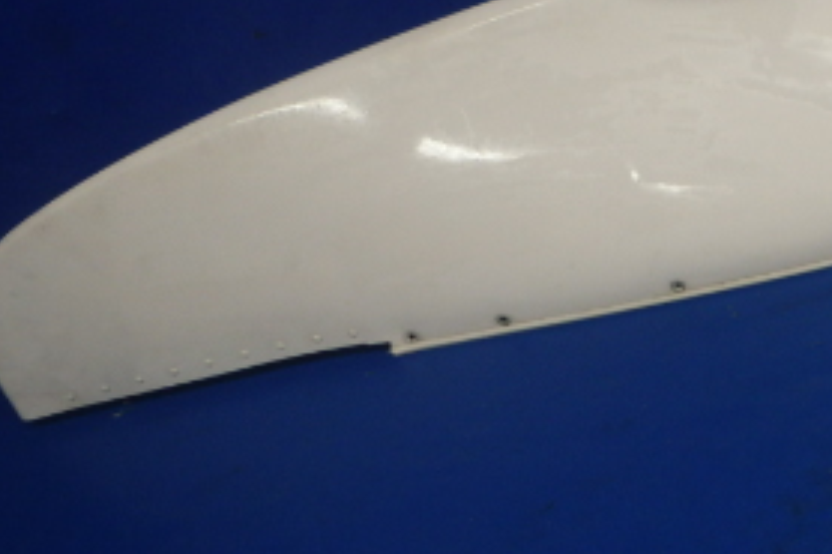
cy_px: 195
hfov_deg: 27.8
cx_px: 889
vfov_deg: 20.2
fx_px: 1547
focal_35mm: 67
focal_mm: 5
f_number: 3.9
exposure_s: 1/30
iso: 200
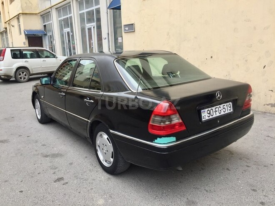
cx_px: 138
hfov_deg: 61.7
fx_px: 230
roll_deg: +0.3
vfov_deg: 48.2
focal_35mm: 29
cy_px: 103
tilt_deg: -12.9
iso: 32
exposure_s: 1/694
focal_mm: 4.15
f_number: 2.2
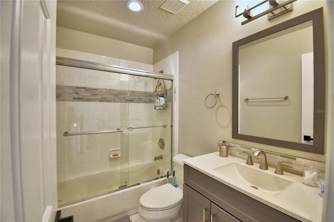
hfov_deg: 100.4
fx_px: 139
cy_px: 111
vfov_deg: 77.3
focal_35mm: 15
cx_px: 167
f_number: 4.5
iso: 400
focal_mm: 10
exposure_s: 1/100
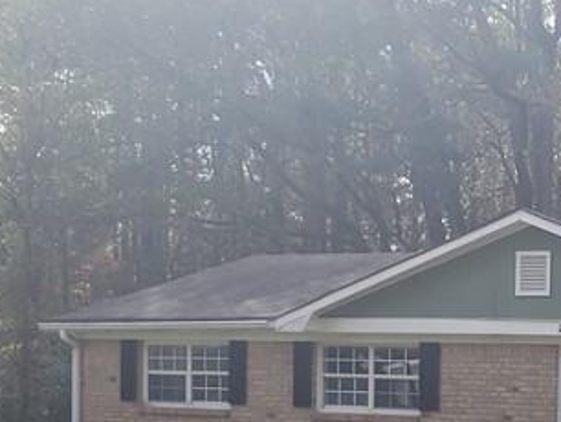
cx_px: 823
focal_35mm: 87
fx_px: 1411
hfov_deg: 19.7
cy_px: 422
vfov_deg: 16.6
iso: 50
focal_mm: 4.3
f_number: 2.4
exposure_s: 1/752
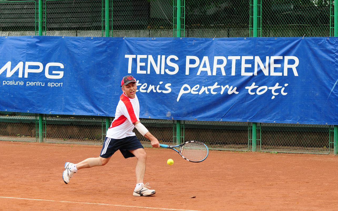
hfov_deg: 16.6
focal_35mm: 126
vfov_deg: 10.4
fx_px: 1161
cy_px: 107
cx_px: 169
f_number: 5
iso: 640
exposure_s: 1/1250
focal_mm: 82
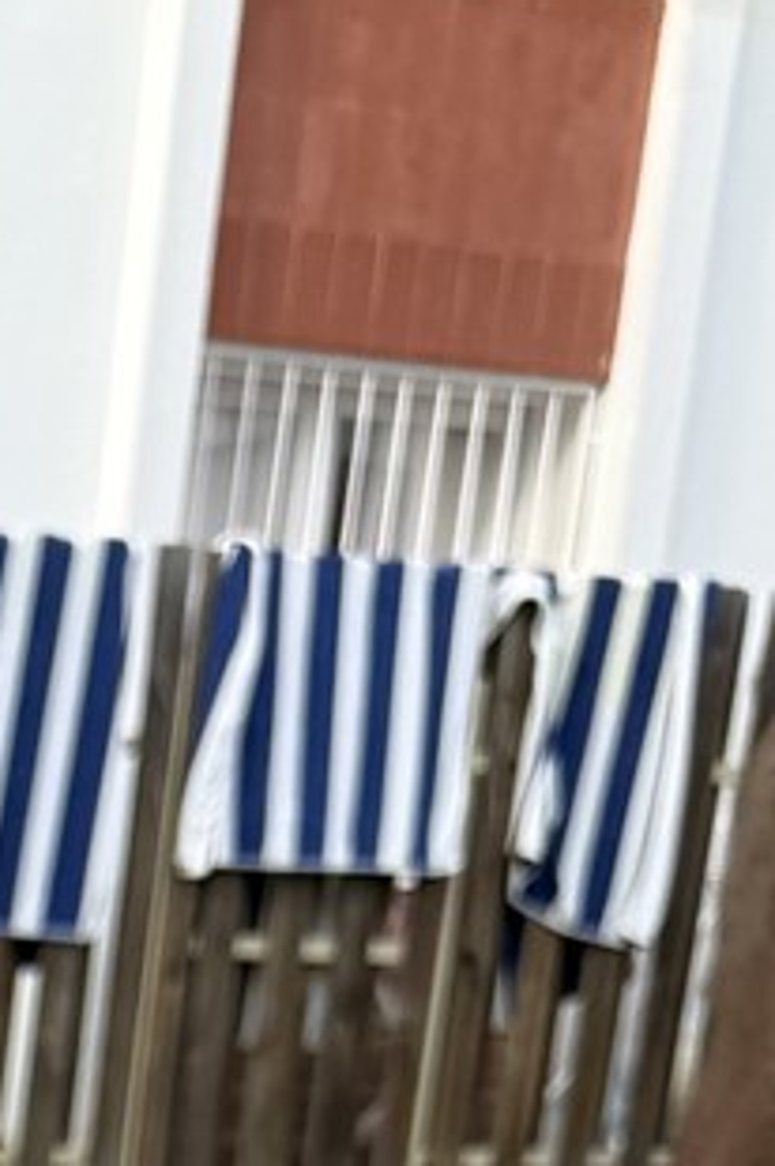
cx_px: -1287
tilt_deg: -19.5
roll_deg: -2.5
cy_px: 2550
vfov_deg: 13.1
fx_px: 4175
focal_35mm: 129
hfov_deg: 9.2
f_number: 1.78
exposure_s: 1/1727
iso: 80
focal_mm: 6.76
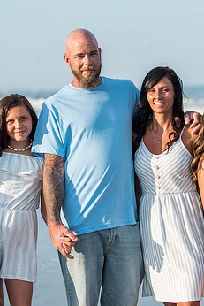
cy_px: 153
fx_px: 1223
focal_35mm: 144
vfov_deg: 14.2
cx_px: 146
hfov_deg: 9.5
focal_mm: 86
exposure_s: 1/3200
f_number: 3.2
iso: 250
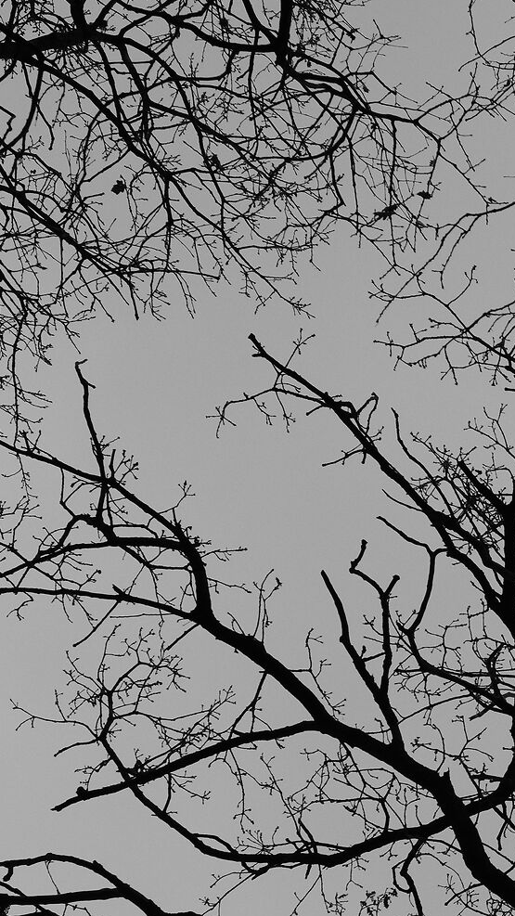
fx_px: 2598
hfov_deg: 10.4
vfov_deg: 19.8
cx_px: 1024
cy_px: 684
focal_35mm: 107
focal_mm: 28.1
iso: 800
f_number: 5.6
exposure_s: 1/1000
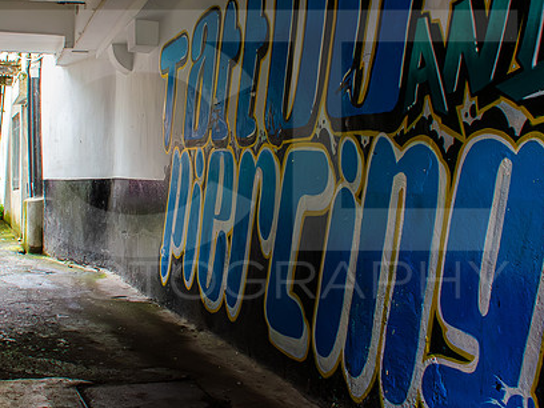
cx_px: 226
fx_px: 707
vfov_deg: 31.9
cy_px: 137
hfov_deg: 41.9
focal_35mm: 45
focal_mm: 18
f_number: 8
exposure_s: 1/25
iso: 500
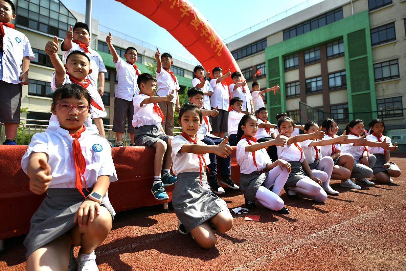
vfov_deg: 64.6
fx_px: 214
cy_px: 136
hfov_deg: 86.9
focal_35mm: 19
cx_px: 203
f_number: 2.8
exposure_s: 1/2500
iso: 100
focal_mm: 19
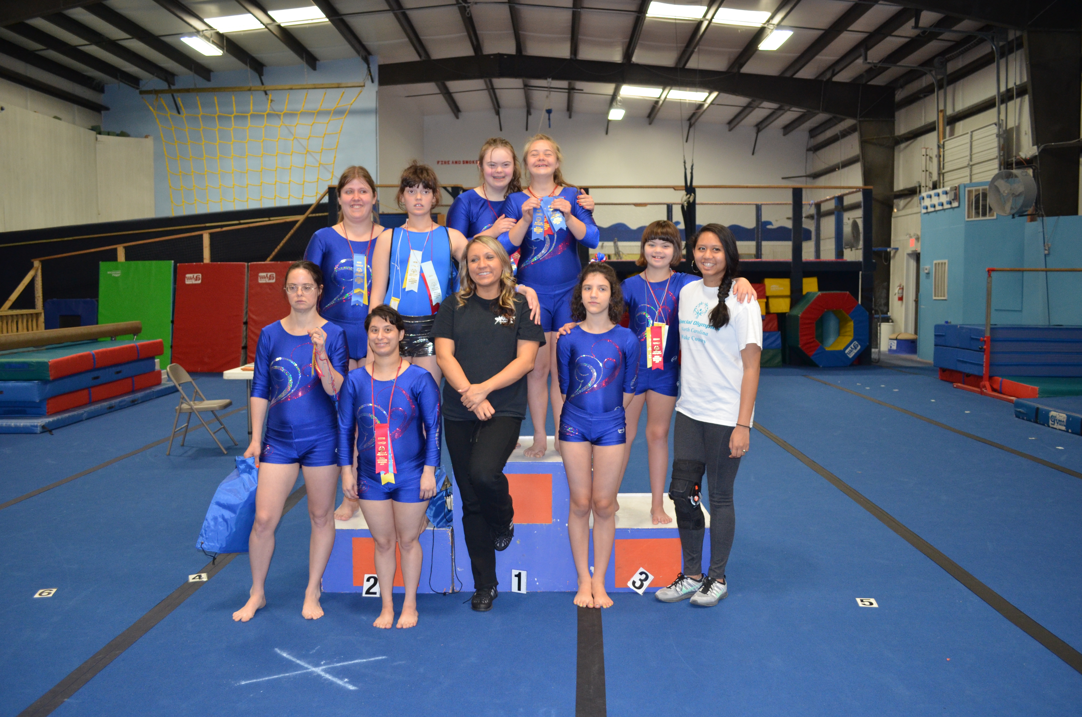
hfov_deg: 62.0
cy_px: 358
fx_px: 900
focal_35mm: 30
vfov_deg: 43.4
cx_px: 541
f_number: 3.8
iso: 900
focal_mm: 20
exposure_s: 1/60
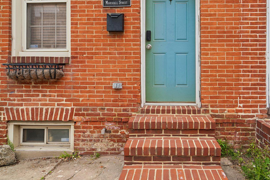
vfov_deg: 54.6
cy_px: 71
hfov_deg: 75.1
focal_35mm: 23
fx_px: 172
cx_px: 164
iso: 100
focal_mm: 14
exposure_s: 1/60
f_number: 8
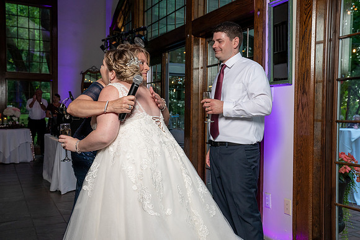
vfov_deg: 36.0
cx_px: 180
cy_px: 120
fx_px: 370
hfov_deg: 51.9
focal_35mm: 37
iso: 2000
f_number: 5.6
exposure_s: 1/200
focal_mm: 37
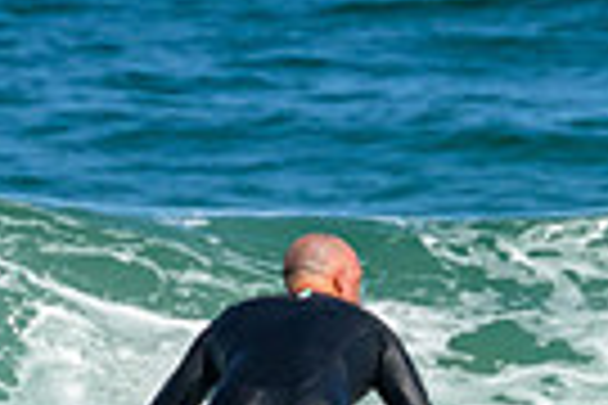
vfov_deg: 0.3
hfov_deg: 0.5
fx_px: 67010
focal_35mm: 3968
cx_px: 534
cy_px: 416
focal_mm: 800
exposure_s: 1/2000
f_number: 11
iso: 1100
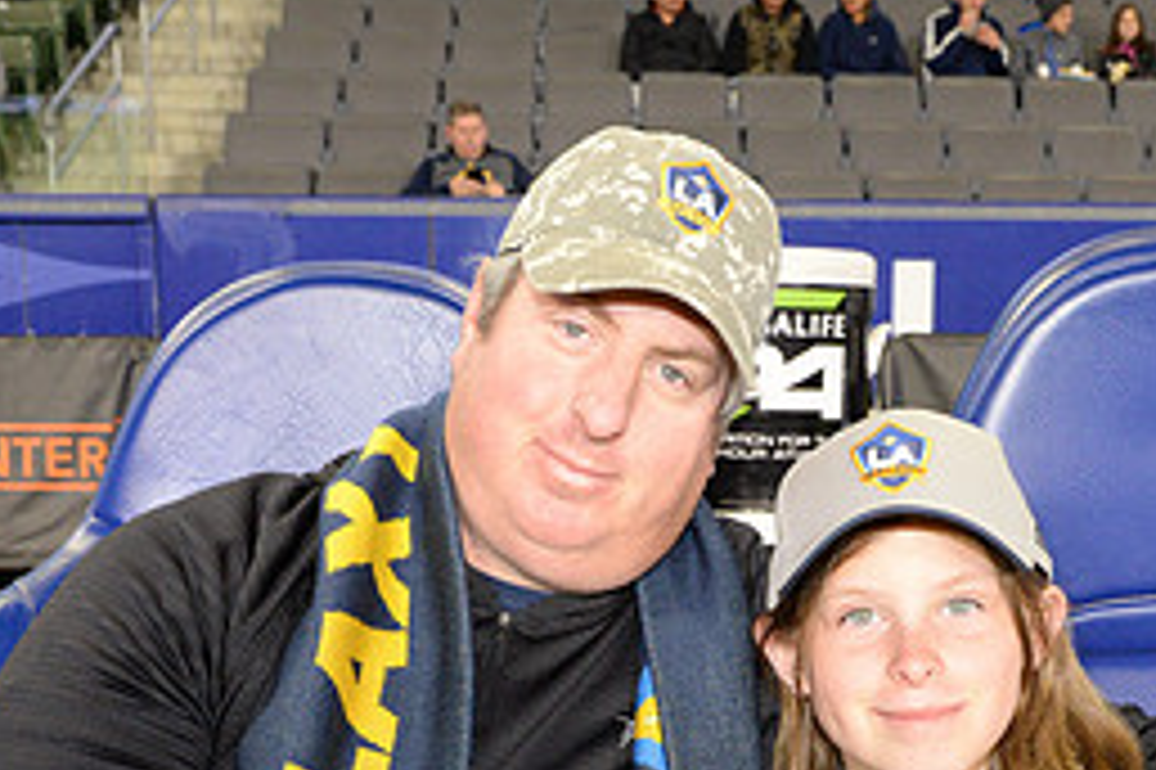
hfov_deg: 28.8
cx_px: 706
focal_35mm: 70
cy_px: 795
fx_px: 2246
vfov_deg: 18.8
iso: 3200
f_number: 10
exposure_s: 1/80
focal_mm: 31
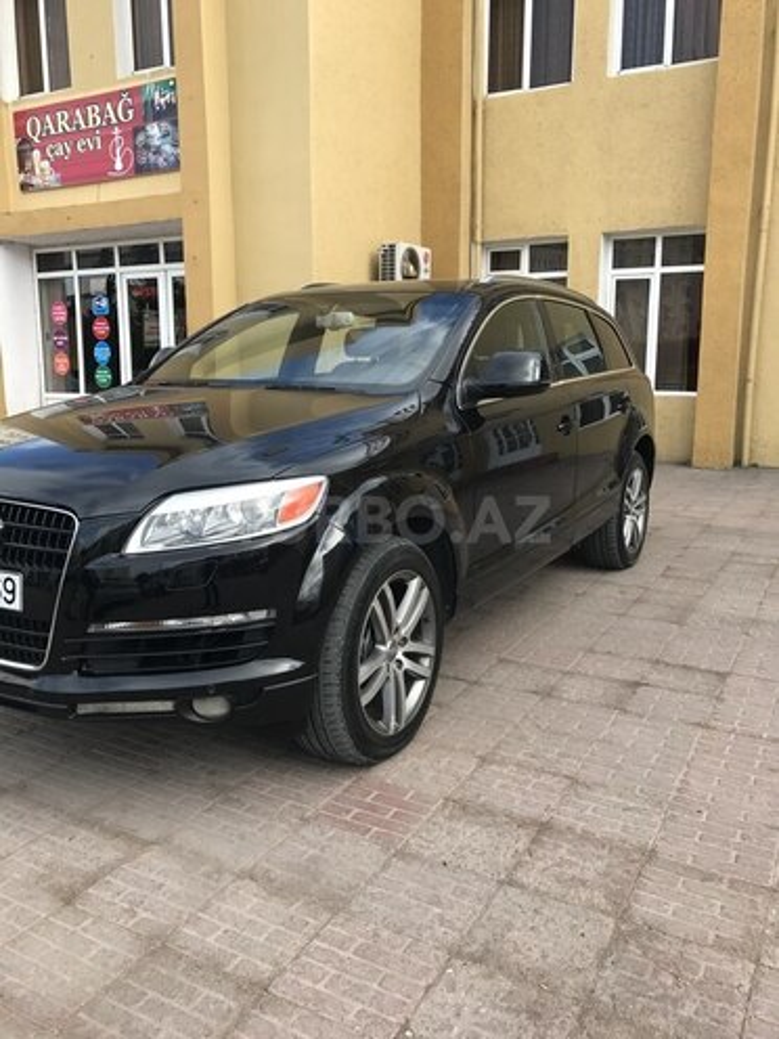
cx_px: 390
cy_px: 520
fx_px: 840
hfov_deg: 49.7
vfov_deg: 63.4
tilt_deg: -9.0
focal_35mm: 28
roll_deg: +0.4
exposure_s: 1/515
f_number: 1.8
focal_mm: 3.99
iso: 20
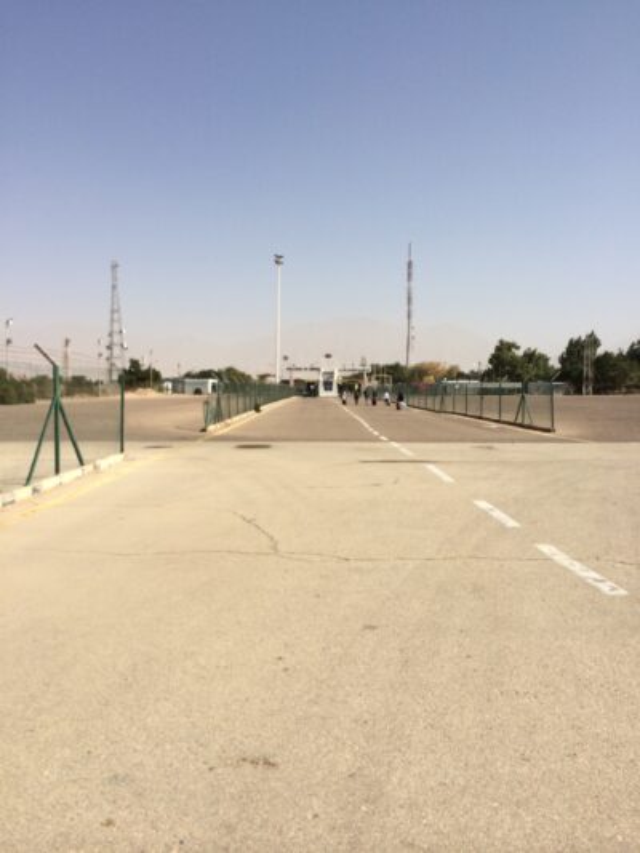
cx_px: 320
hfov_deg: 46.8
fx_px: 739
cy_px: 426
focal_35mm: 30
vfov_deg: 60.0
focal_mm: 4.12
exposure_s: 1/3731
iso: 40
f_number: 2.2
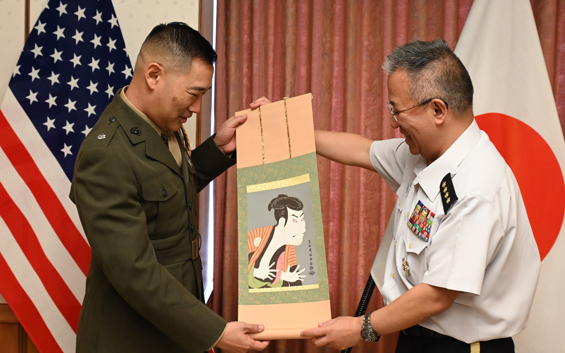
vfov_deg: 24.4
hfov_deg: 38.2
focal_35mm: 53
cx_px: 282
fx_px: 816
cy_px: 186
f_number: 5.6
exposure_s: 1/160
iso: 3200
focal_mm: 52
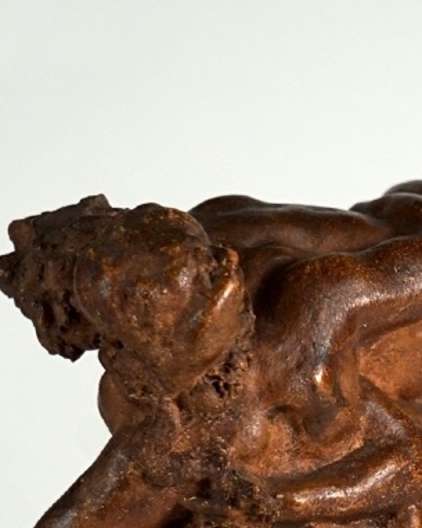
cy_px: 353
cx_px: 382
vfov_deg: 4.3
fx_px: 7101
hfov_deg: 3.4
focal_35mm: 455
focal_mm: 103
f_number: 5.6
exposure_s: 1/160
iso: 200
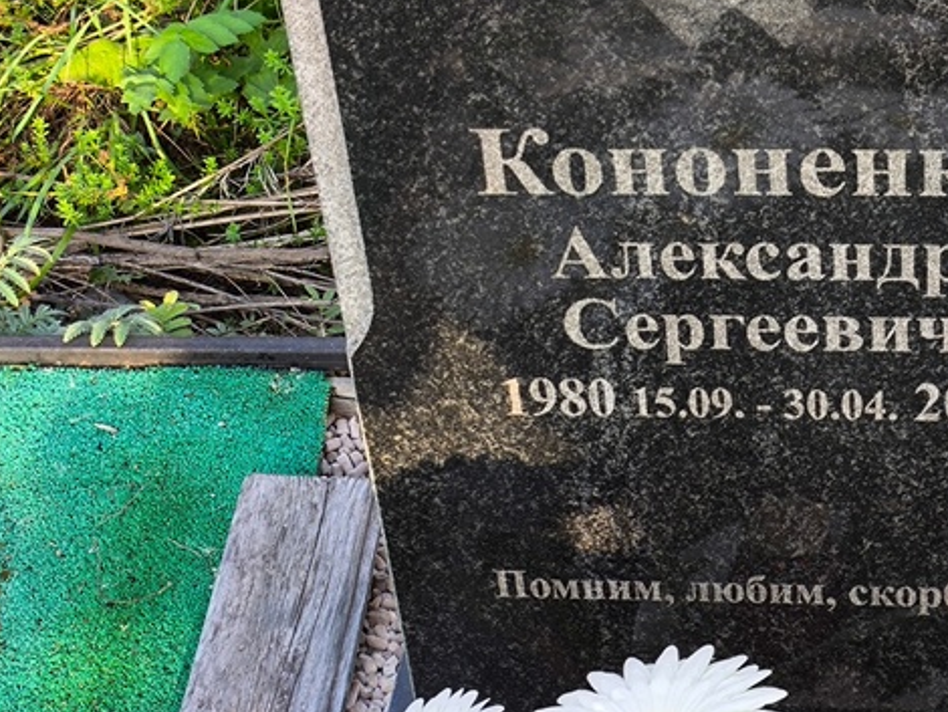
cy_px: 292
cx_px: 655
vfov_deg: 17.4
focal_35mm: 85
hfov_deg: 22.9
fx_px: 2329
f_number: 1.7
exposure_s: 1/158
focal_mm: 4.71
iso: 50
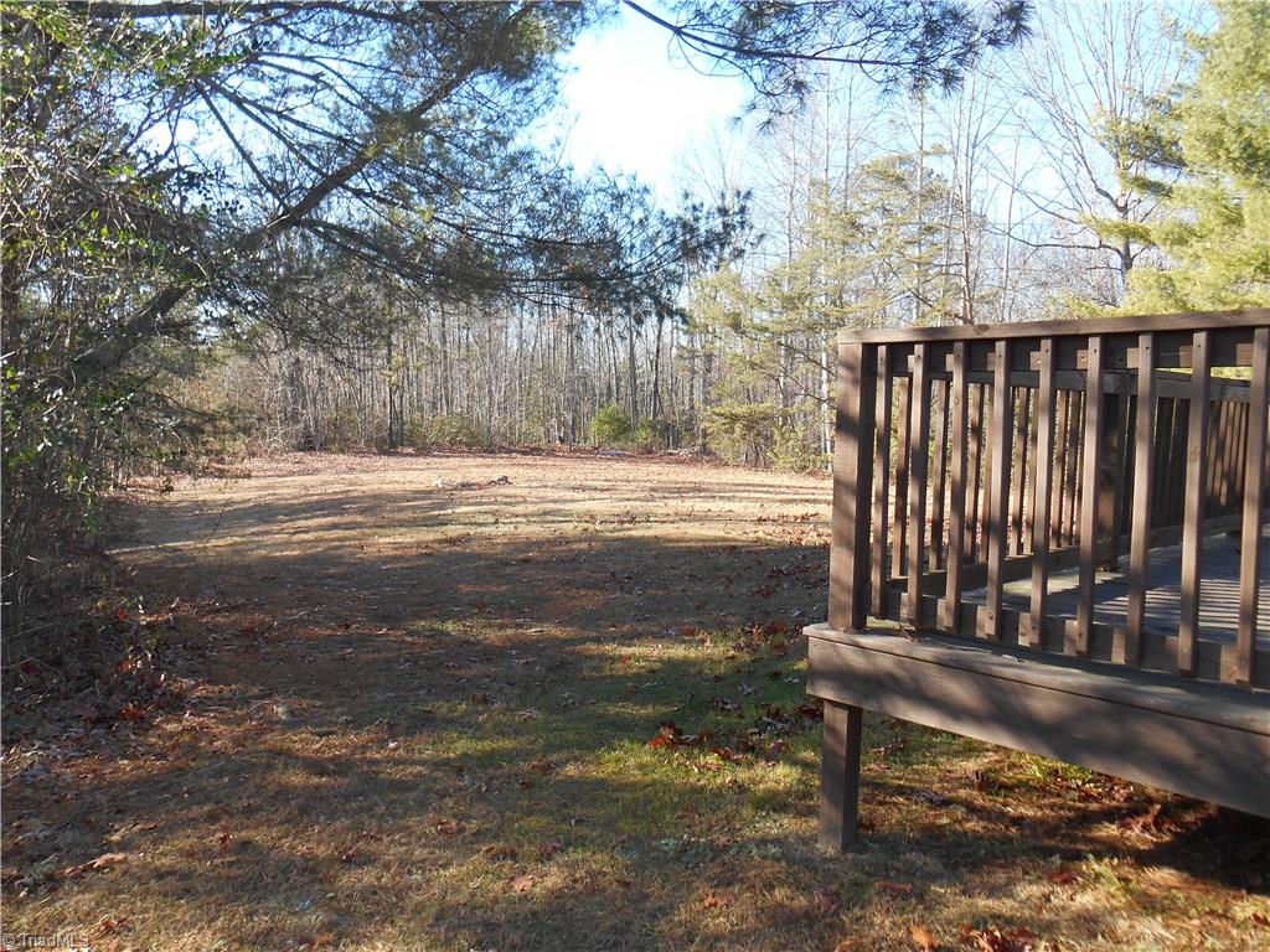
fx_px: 954
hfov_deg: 67.3
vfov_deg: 53.1
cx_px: 635
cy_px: 476
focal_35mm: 26
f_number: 3.4
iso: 80
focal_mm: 4.7
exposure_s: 1/125
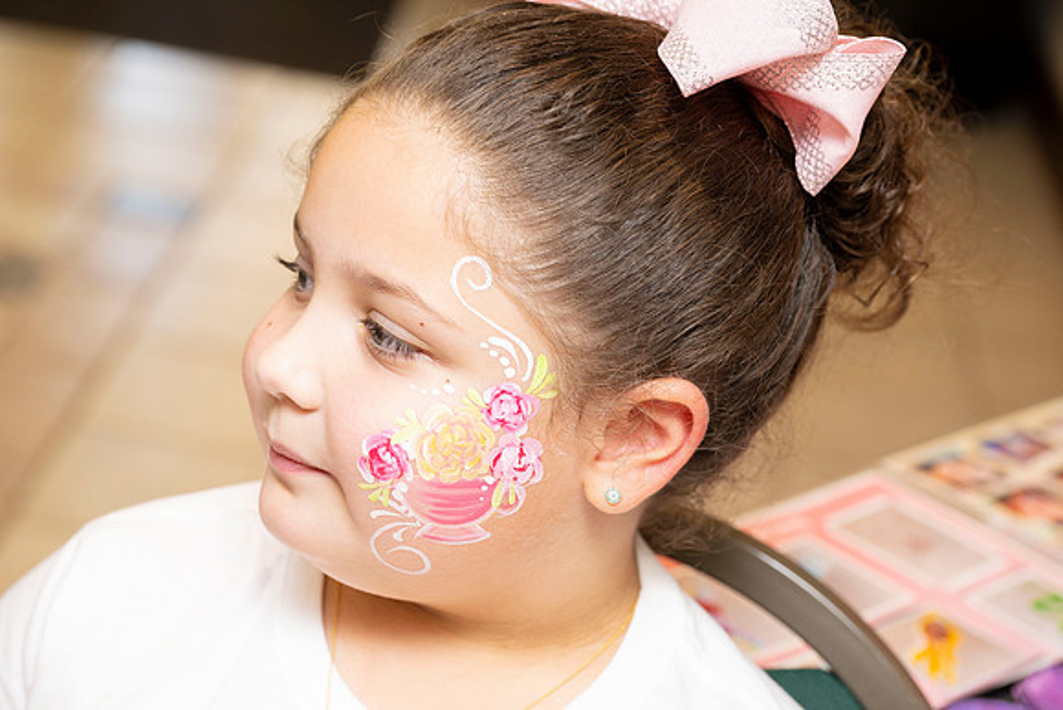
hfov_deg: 24.8
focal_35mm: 82
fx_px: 2422
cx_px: 532
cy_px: 355
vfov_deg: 16.7
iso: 400
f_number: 5
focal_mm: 82
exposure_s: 1/100
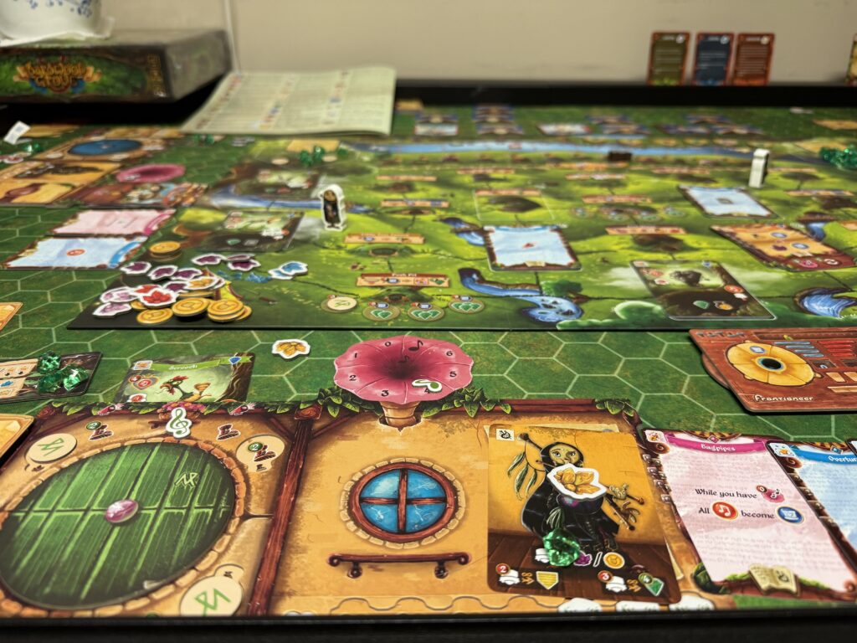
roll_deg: -0.7
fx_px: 594
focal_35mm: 24
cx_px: 428
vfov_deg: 56.8
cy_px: 322
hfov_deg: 71.6
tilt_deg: -28.9
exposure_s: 1/62
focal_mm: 6.76
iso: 125
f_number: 1.78
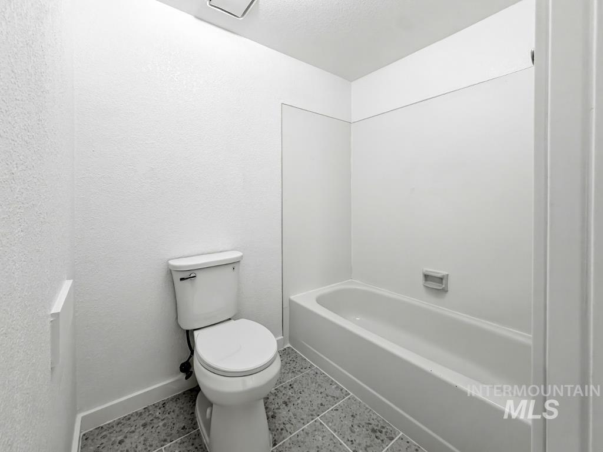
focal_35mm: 14
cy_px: 226
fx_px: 244
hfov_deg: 102.1
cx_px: 302
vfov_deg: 85.7
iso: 100
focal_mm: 2.2
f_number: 2.2
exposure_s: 1/120
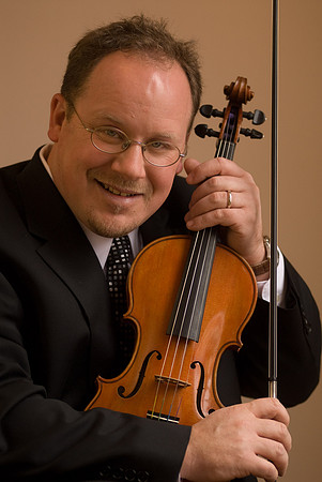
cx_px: 161
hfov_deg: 9.2
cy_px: 241
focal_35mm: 150
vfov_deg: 13.7
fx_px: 2008
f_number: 2.8
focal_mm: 100
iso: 320
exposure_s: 1/80
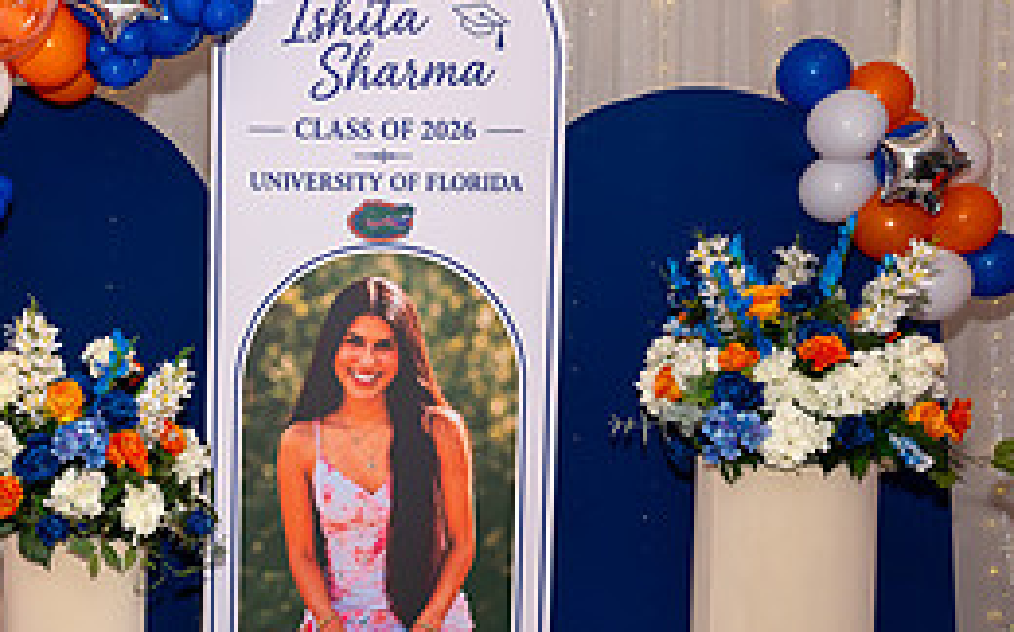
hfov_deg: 31.1
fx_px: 1712
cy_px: 437
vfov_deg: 20.8
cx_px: 50
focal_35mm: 62
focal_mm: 26.5
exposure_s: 1/250
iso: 640
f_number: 7.1
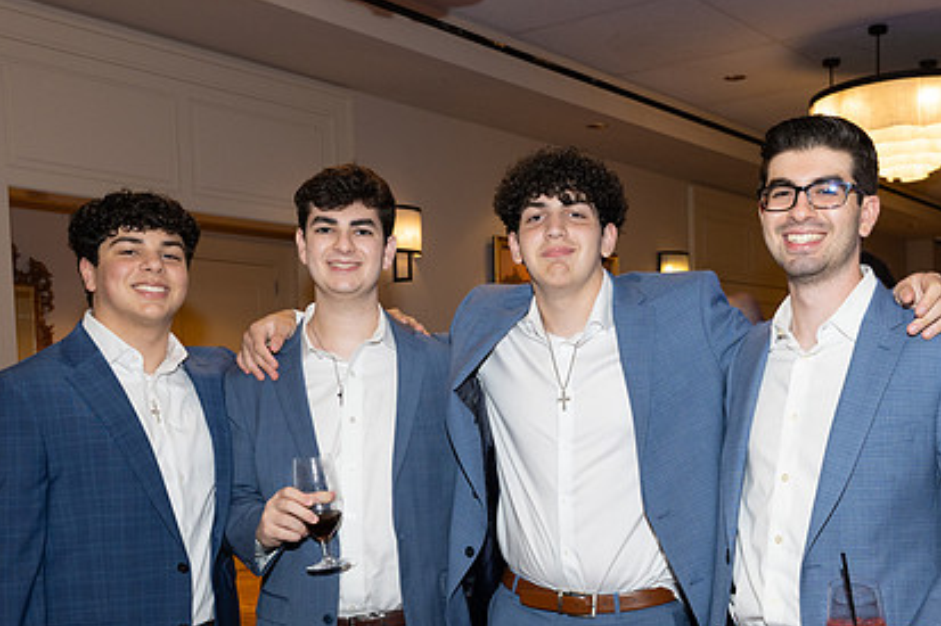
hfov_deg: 44.3
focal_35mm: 44
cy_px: 469
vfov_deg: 30.0
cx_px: 566
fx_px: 1150
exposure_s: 1/100
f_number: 5.6
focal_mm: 27
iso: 800
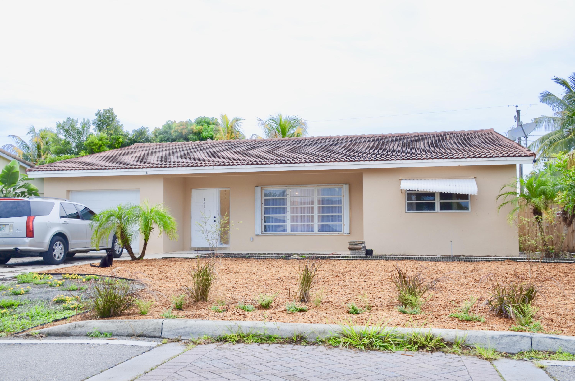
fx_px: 574
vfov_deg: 36.7
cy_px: 190
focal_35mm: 36
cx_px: 288
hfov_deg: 53.2
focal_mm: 24
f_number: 7.1
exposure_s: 1/20
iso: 100
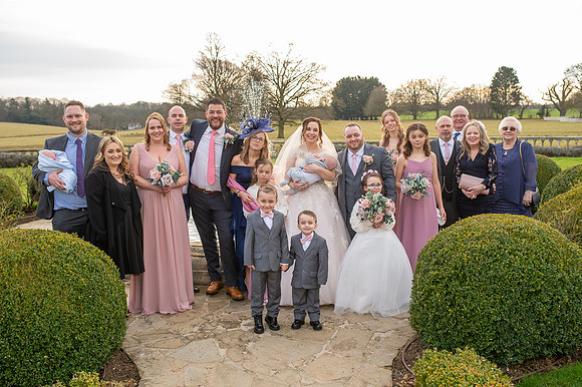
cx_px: 291
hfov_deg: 54.5
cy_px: 194
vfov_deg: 37.8
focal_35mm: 35
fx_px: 565
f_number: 4.5
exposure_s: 1/250
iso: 160
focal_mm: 35
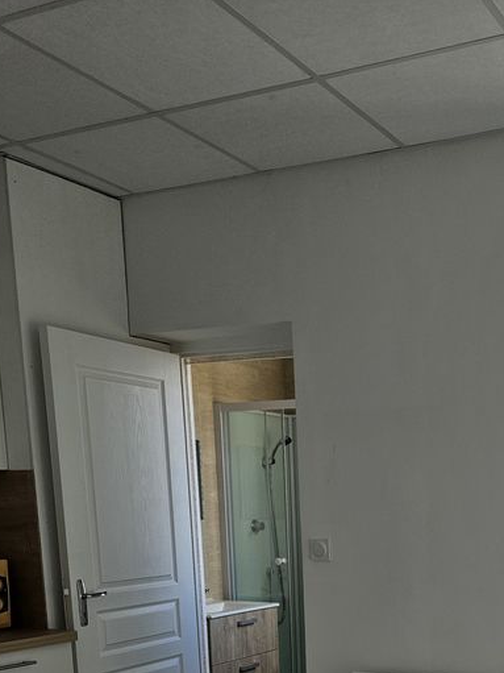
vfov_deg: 38.3
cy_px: 643
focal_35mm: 45
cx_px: 453
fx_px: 874
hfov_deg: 30.7
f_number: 1.8
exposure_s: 1/180
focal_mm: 5.4
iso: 40
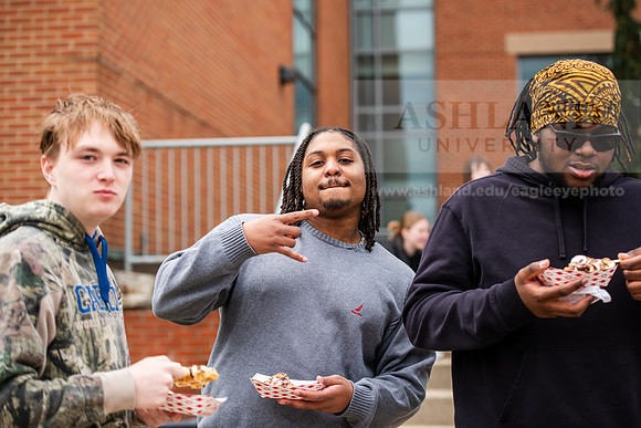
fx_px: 1389
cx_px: 320
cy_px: 214
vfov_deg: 17.5
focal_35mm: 78
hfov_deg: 26.0
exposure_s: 1/800
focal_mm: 78
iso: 160
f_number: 3.2
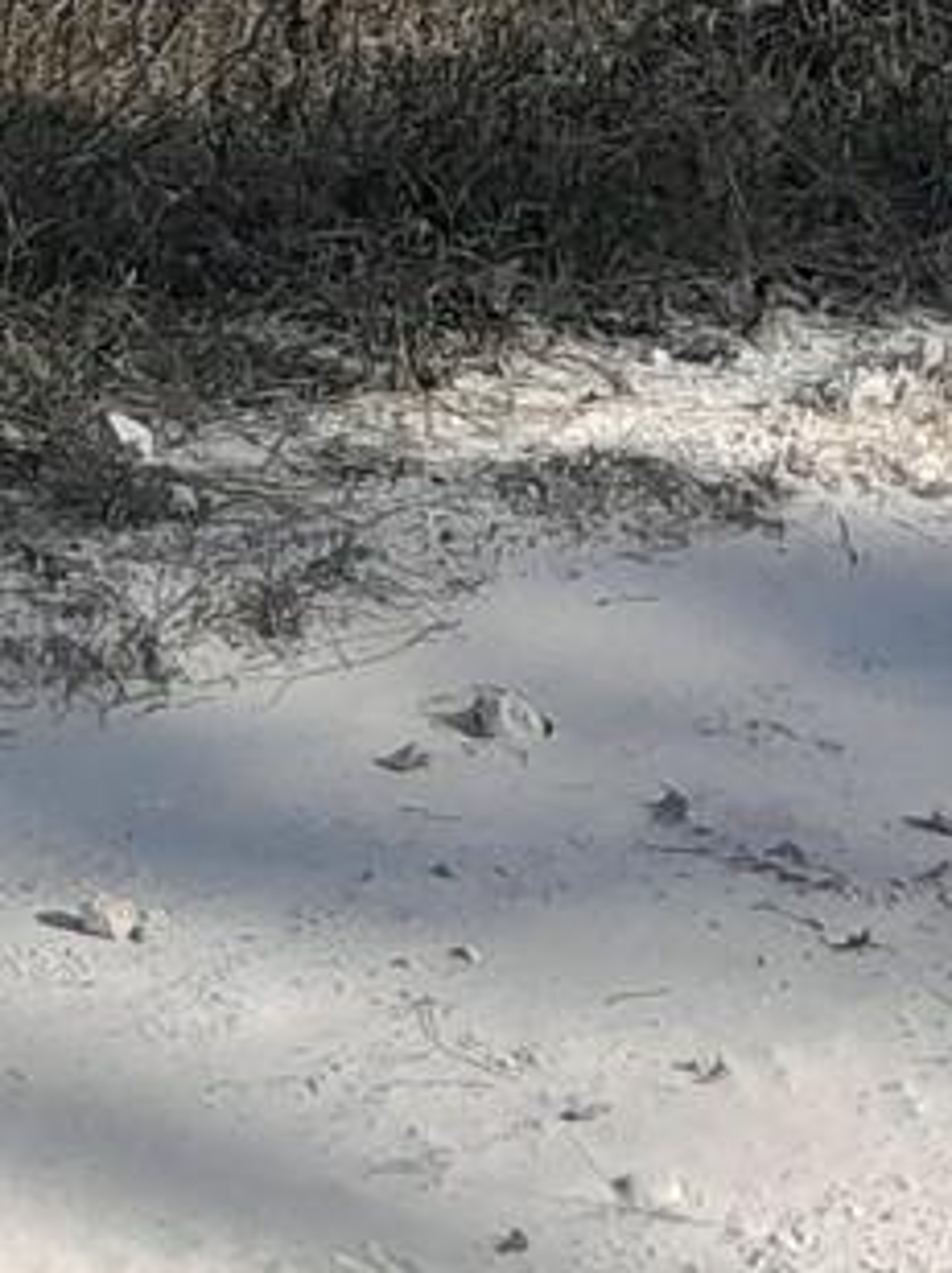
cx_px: -1846
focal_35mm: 140
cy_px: -935
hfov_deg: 8.8
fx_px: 5144
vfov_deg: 12.9
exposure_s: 1/321
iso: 40
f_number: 1.8
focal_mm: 4
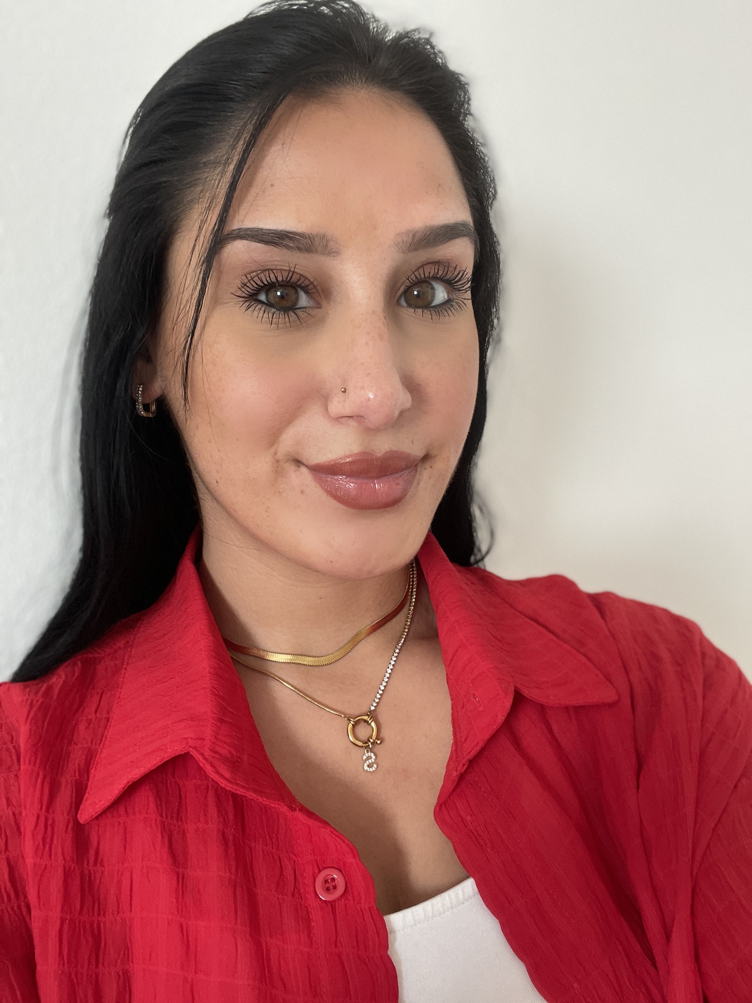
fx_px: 869
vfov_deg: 60.0
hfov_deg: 46.8
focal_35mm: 30
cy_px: 502
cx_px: 376
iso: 200
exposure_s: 1/60
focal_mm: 2.71
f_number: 2.2
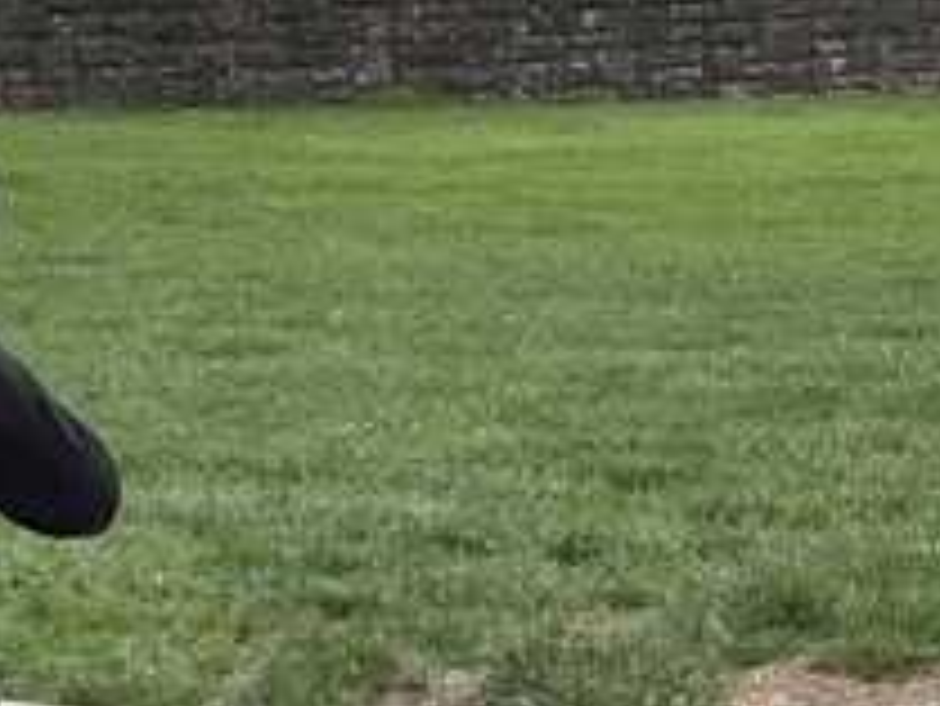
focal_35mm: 142
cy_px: 639
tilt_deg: -12.4
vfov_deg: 10.4
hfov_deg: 13.8
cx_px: 702
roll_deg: +4.6
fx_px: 3858
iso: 50
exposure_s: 1/120
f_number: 1.8
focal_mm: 3
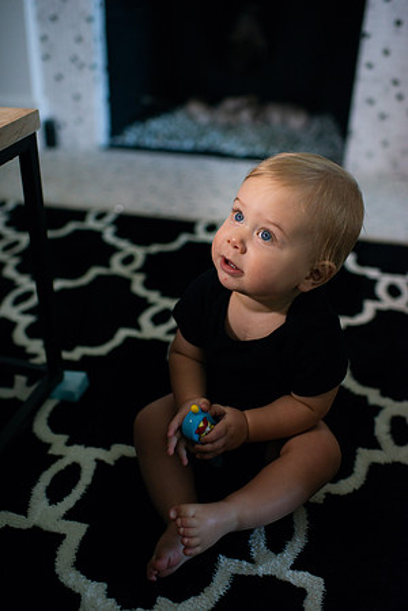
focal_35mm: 35
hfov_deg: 37.9
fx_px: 595
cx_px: 204
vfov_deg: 54.4
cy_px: 306
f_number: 2
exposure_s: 1/1250
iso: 640
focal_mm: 35
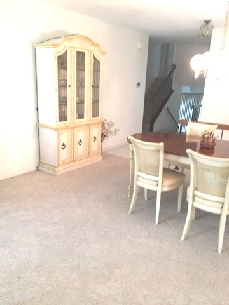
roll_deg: -2.1
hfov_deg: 48.2
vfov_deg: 61.7
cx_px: 114
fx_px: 256
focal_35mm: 29
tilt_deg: -20.7
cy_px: 152
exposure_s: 1/30
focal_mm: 4.15
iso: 200
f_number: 2.2
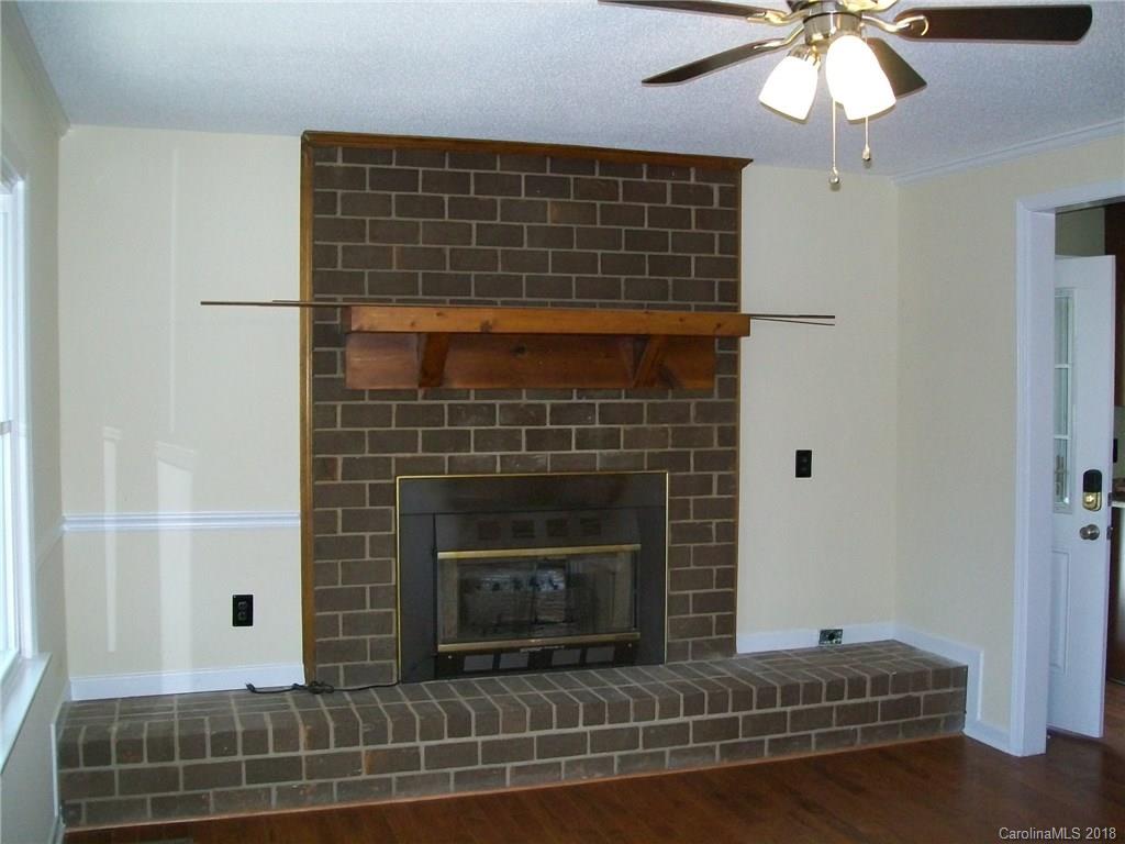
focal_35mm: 36
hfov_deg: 51.4
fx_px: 1170
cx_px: 562
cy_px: 422
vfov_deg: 39.7
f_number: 2.7
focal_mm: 6
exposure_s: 1/60
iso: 160
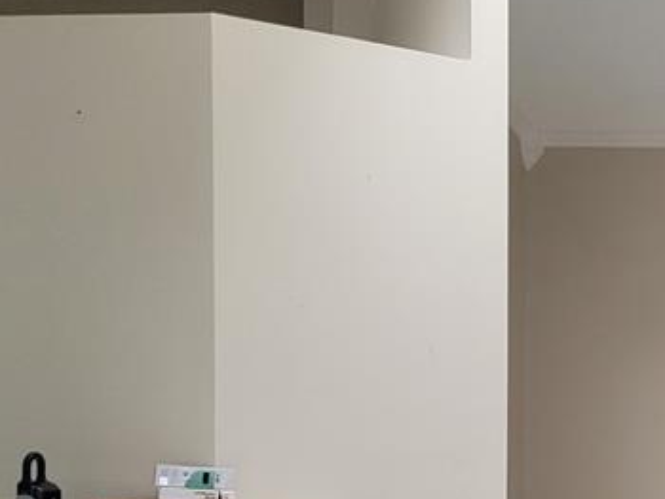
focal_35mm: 76
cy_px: 459
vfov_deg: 19.0
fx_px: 1461
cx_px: 775
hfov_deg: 23.6
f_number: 1.8
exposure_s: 1/120
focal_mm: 5.4
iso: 320
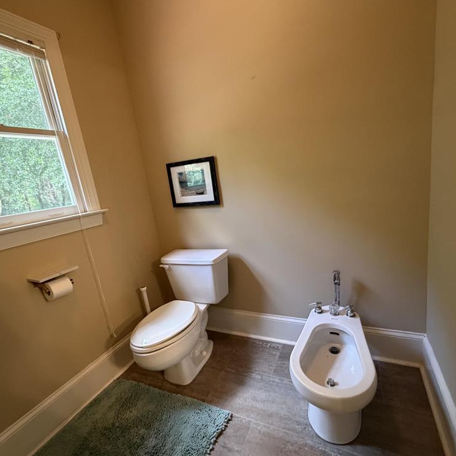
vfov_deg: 84.0
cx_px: 236
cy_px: 232
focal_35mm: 17
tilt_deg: -12.9
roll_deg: +7.6
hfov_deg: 83.9
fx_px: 253
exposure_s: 1/60
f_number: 2.2
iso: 400
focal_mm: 2.22
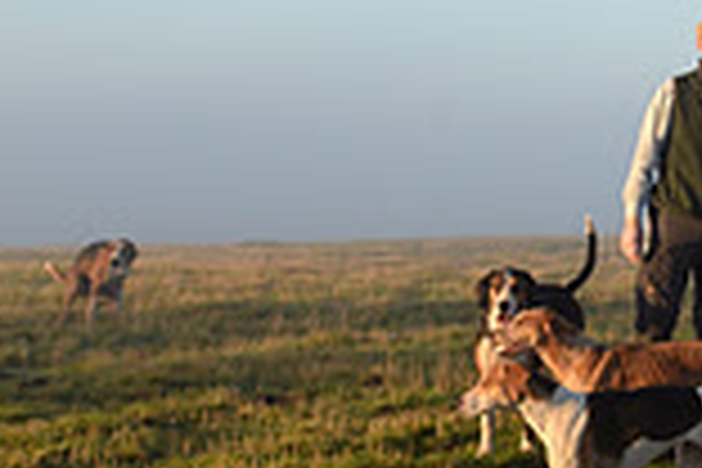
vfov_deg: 11.3
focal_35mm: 119
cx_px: 1260
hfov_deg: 15.0
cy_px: -76
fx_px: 2320
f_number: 8
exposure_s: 1/1000
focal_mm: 32
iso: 1250
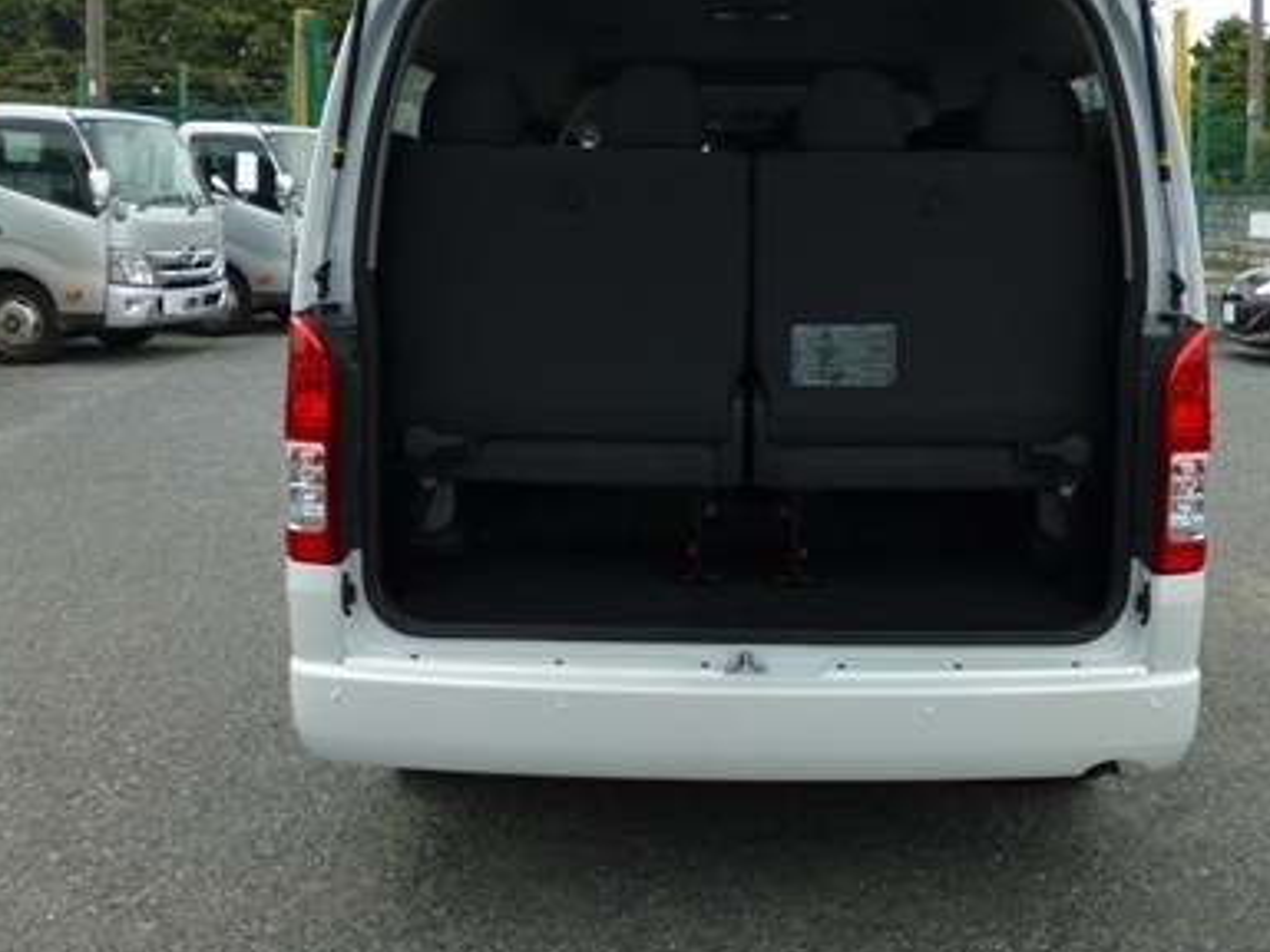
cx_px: 754
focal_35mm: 40
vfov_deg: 35.1
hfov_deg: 46.6
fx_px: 1468
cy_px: 231
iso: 100
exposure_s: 1/800
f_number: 2.8
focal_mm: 4.3
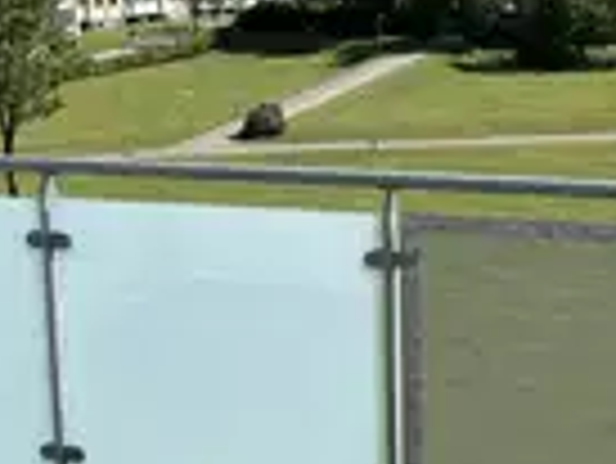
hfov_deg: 26.9
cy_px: 176
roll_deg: +0.2
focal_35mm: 71
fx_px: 1265
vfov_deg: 20.7
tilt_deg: -10.0
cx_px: 492
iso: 50
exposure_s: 1/4854
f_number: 1.6
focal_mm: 5.1
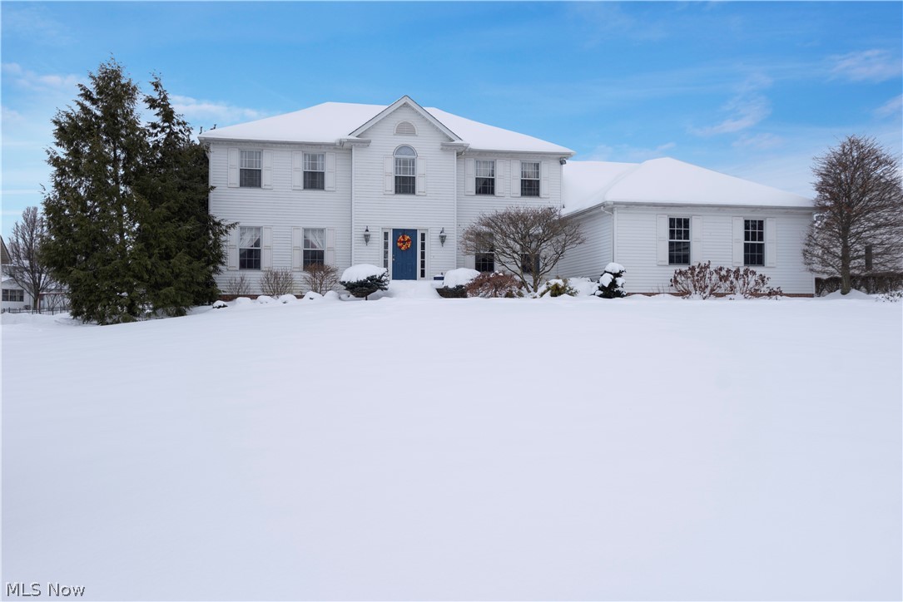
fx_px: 803
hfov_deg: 58.7
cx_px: 452
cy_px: 301
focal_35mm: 32
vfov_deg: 41.1
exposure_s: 1/800
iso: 100
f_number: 6.3
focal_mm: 32
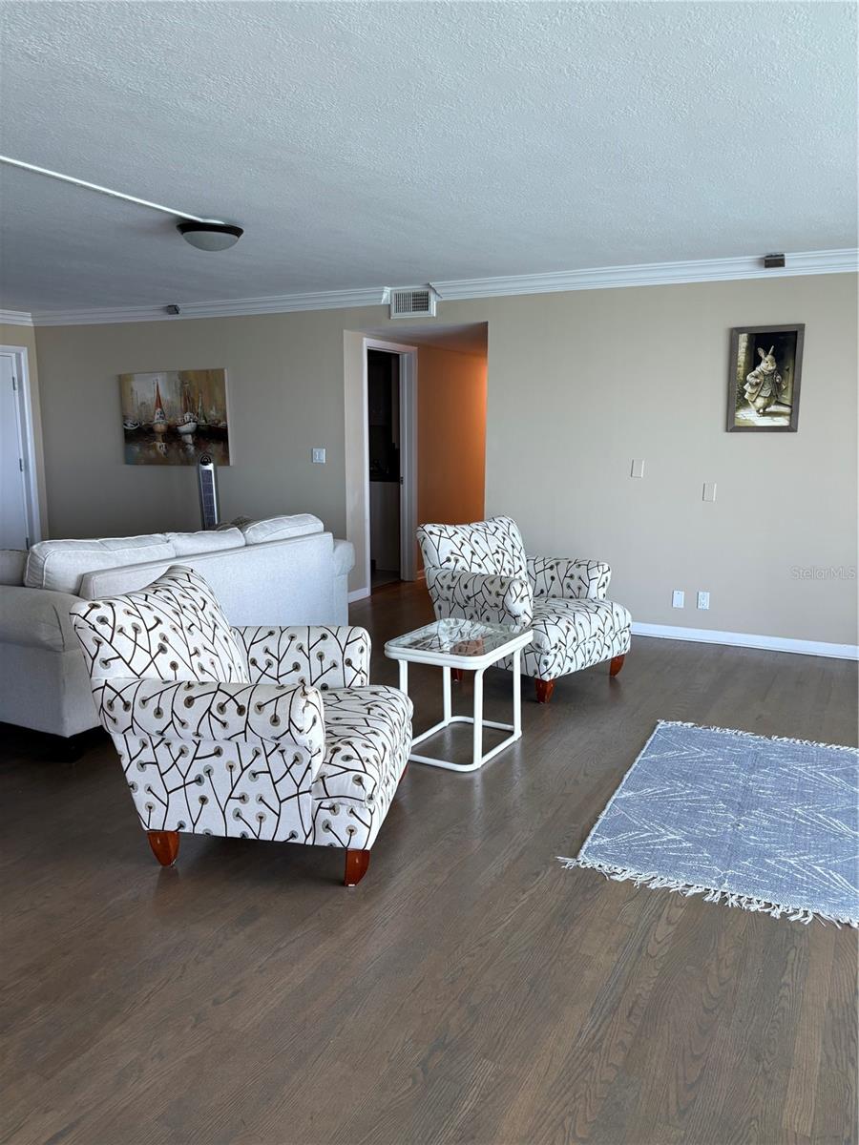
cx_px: 430
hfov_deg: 53.1
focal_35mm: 26
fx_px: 860
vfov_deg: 67.3
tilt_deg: -6.3
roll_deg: +0.0
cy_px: 572
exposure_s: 1/122
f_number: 1.6
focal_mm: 5.96
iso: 100
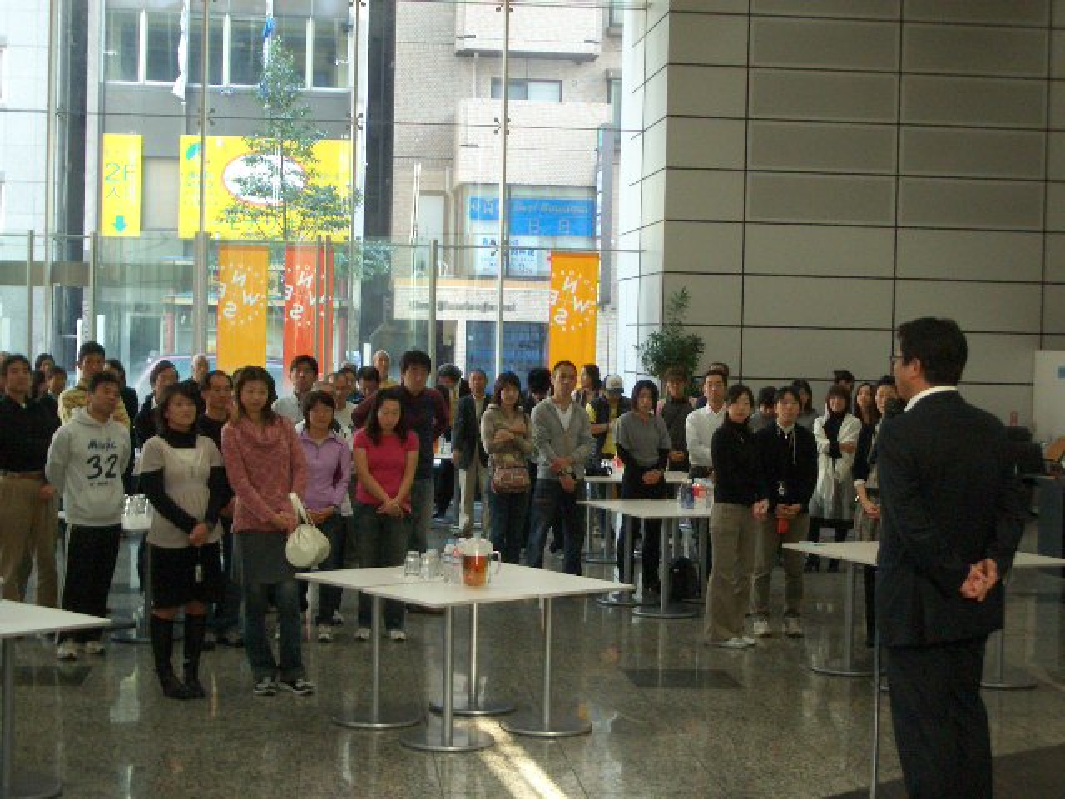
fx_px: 1907
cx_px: 532
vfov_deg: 23.7
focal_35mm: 62
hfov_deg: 31.2
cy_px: 400
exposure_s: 1/80
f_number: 3.5
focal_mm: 10.2
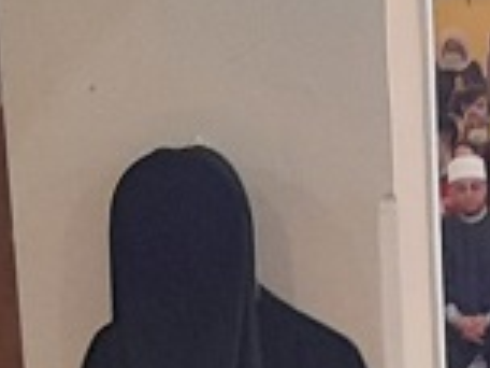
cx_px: 838
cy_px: 536
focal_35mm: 198
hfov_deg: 9.6
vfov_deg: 7.4
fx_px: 2803
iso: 320
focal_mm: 4.6
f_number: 2
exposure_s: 1/50
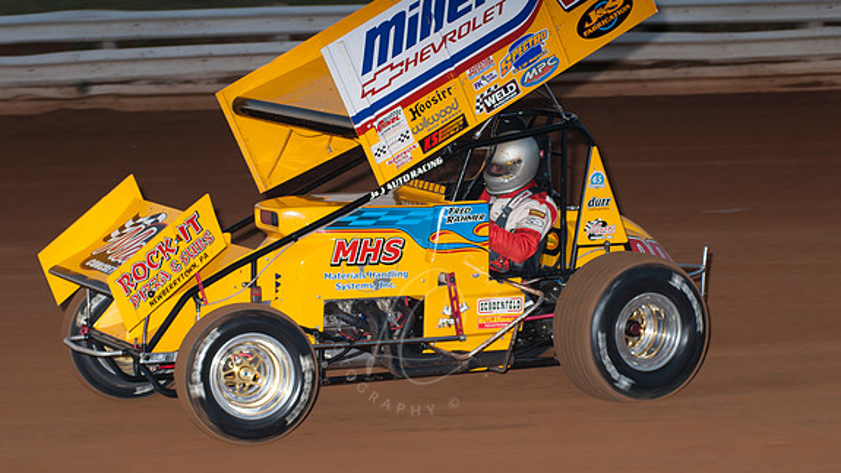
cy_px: 190
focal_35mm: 127
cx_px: 418
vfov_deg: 9.5
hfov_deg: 16.9
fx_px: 2831
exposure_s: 1/400
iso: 200
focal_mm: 80
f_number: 4
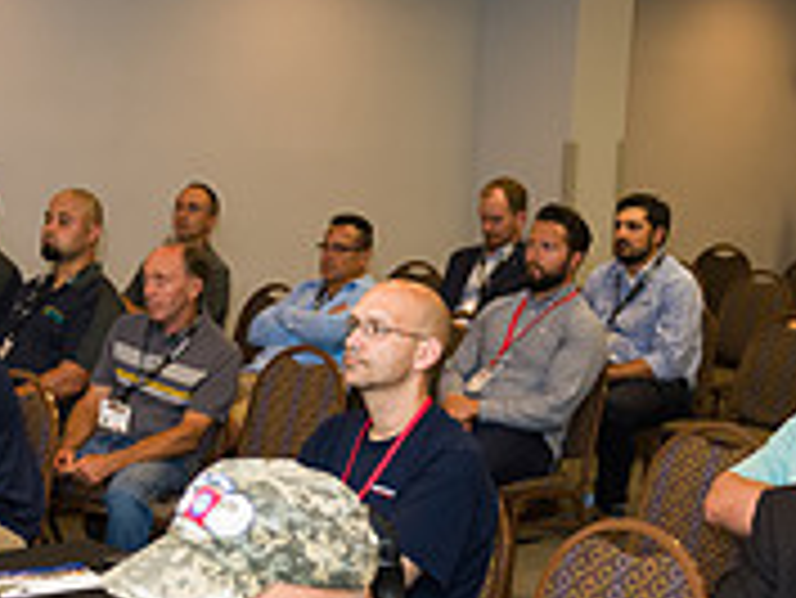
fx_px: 1887
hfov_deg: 23.6
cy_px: 443
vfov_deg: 17.9
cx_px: 193
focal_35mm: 82
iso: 1000
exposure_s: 1/125
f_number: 3.2
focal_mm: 26
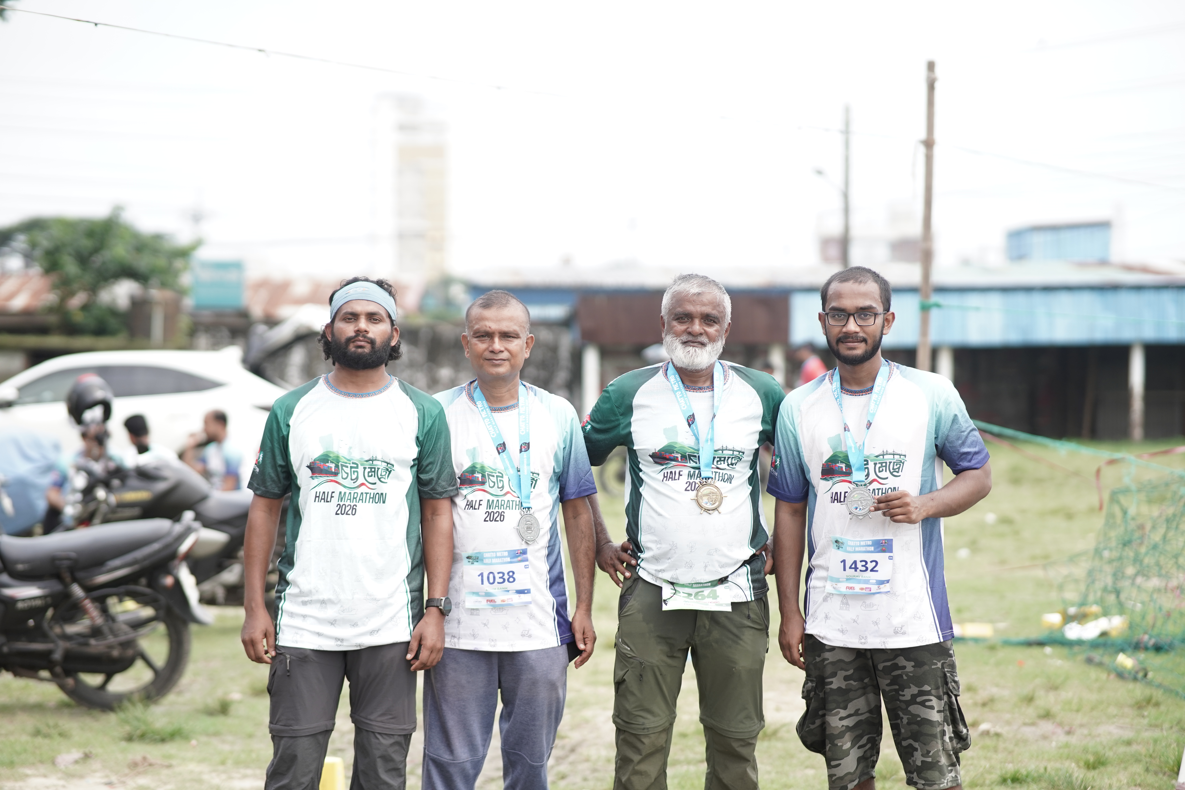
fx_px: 2798
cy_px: 395
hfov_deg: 23.9
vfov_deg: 16.1
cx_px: 592
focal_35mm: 85
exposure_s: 1/2500
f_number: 2
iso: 500
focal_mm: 85
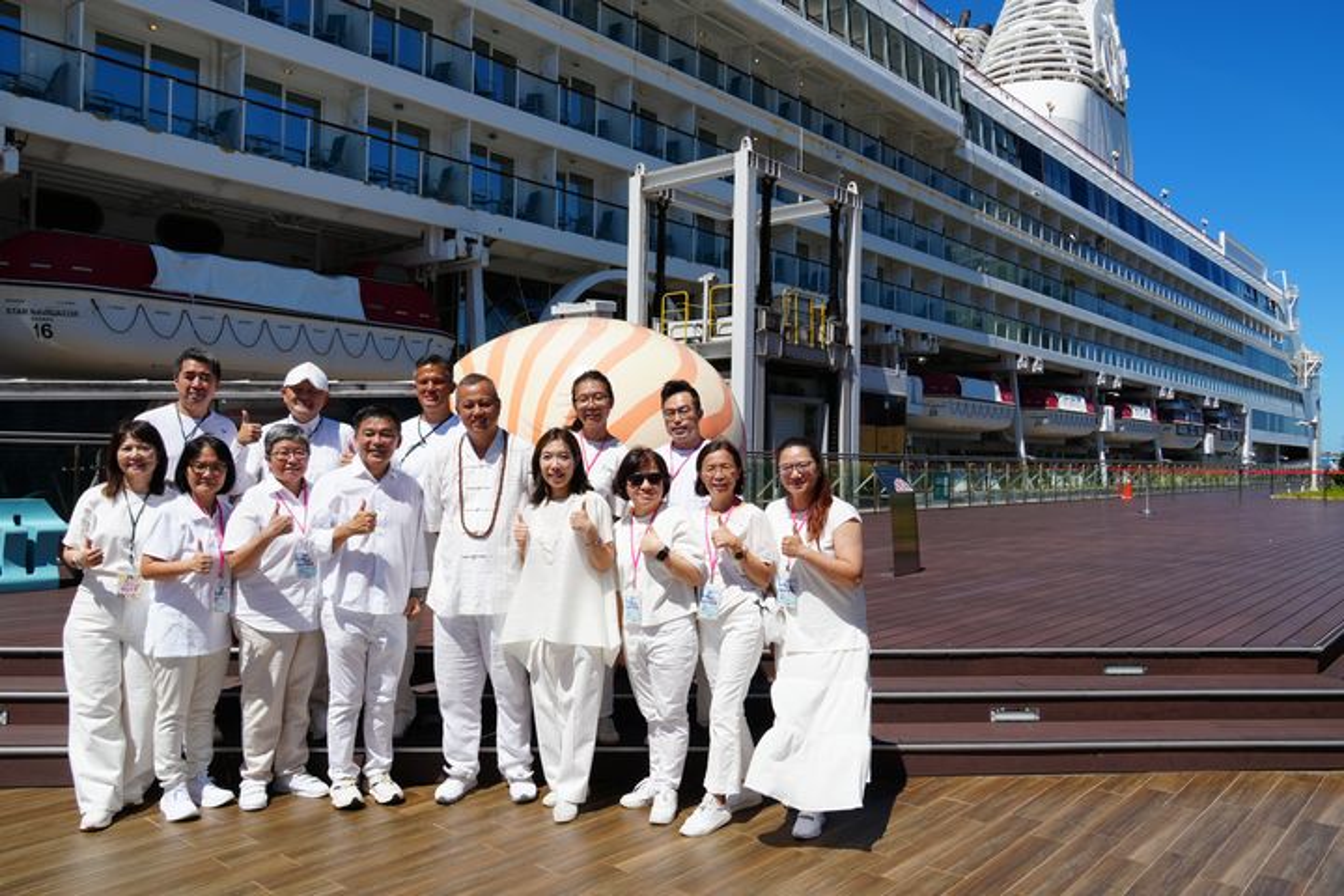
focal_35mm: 27
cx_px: 672
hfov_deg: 67.4
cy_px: 448
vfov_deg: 47.9
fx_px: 1008
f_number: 10
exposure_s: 1/250
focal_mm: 18
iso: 100
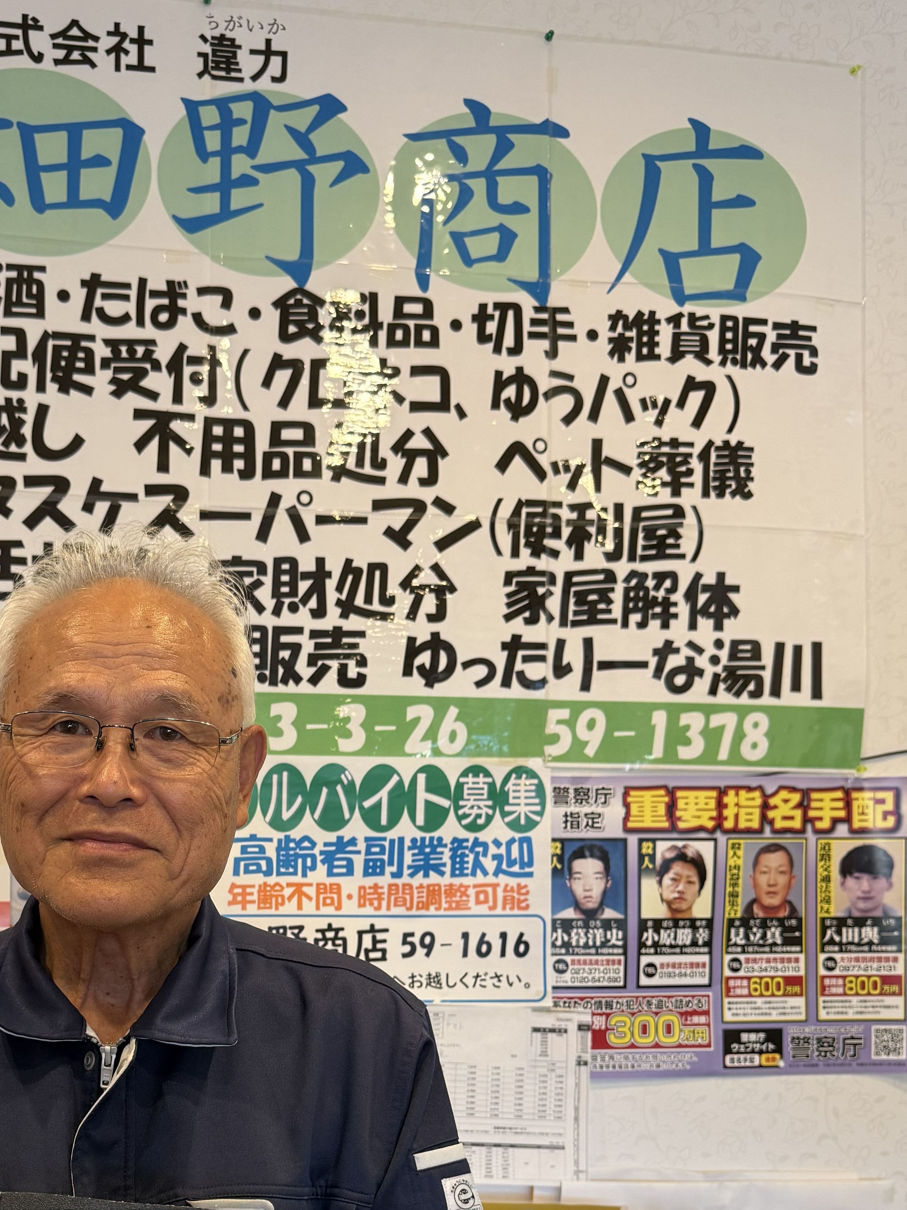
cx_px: 234
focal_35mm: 41
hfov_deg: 34.4
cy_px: 905
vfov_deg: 44.3
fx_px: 1432
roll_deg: -1.3
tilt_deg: +1.0
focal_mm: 6.76
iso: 160
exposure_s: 1/50
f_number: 1.78
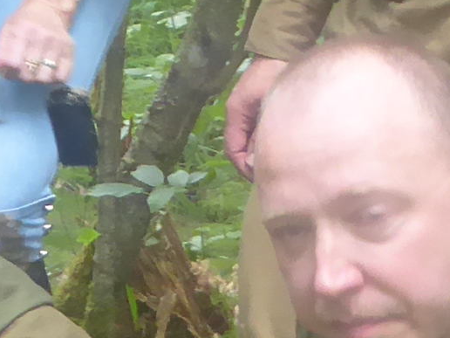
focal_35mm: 186
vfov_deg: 8.0
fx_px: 2418
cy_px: 97
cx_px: -199
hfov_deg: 10.3
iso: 250
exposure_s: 1/60
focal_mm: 4.3
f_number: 3.3
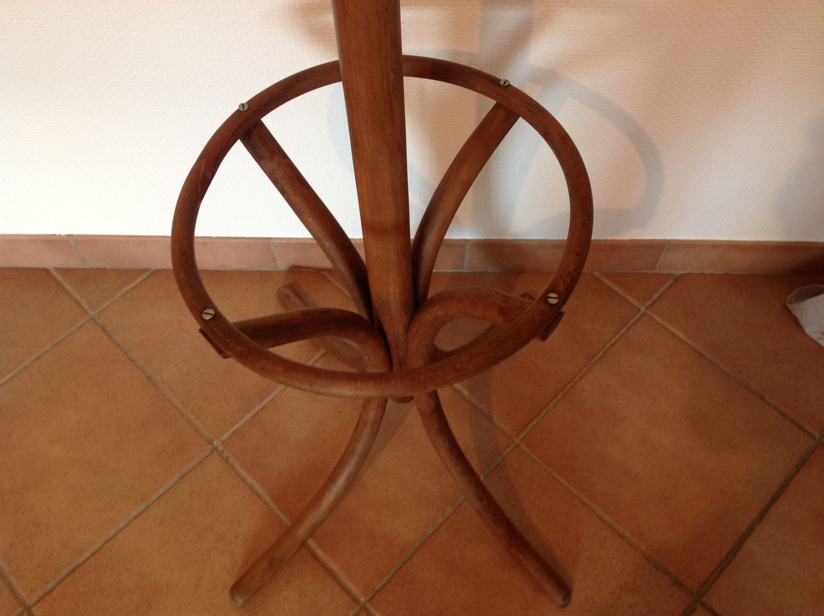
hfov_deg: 52.7
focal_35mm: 35
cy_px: 308
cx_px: 412
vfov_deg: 40.6
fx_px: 832
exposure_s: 1/15
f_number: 2.4
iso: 100
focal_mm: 4.28
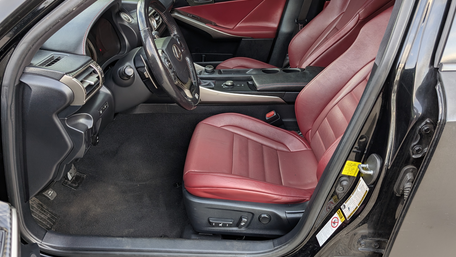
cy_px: 154
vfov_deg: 42.7
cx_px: 228
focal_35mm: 27
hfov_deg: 69.9
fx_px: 326
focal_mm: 6.9
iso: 21
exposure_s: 1/41.8
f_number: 1.68
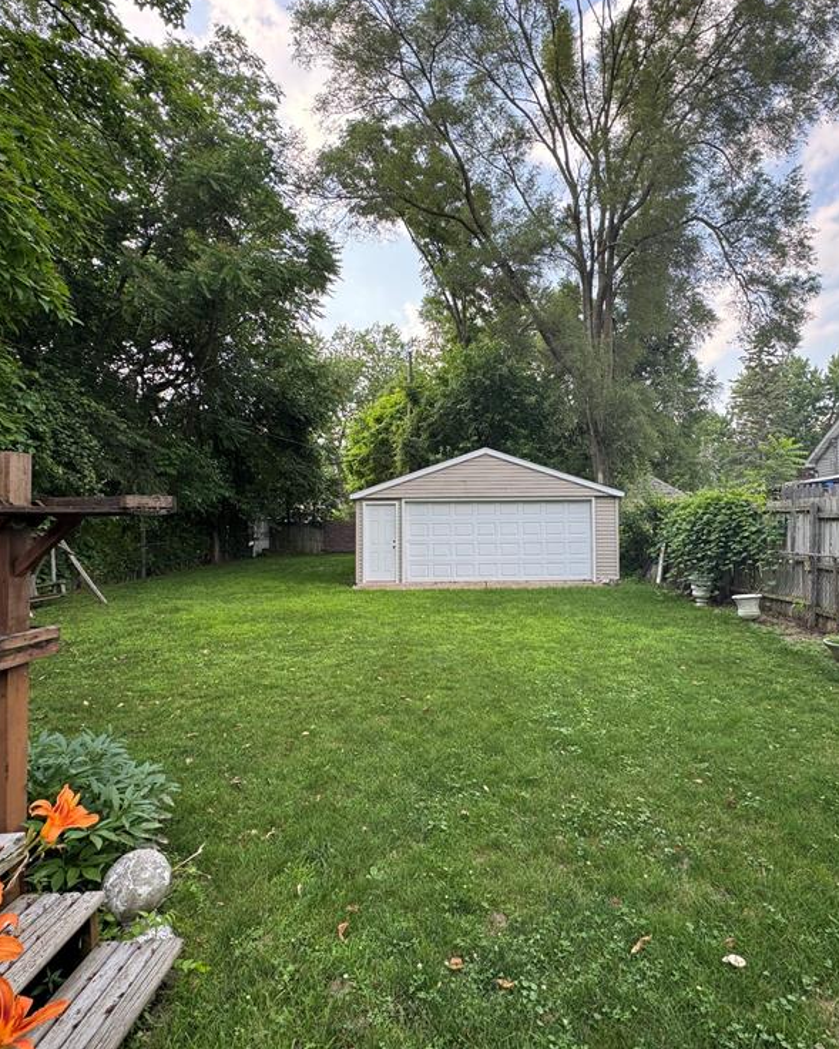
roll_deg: -0.1
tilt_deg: +1.4
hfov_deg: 70.6
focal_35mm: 19
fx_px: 590
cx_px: 469
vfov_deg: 83.2
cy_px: 503
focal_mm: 2.22
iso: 40
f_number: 2.2
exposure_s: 1/146
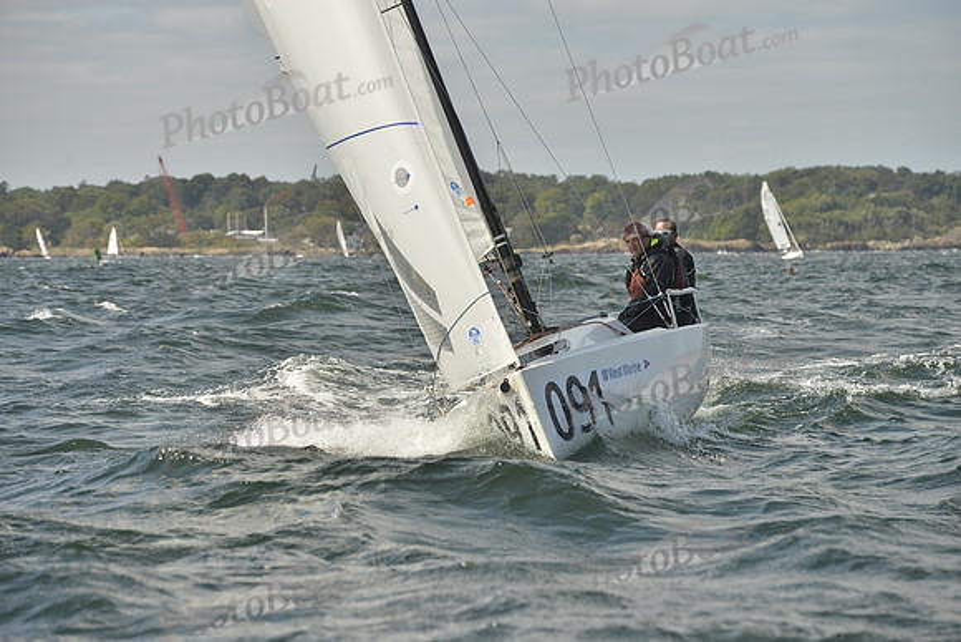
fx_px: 4806
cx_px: 480
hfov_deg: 11.4
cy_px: 321
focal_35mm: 180
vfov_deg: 7.6
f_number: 9
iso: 400
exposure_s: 1/1600
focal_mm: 180
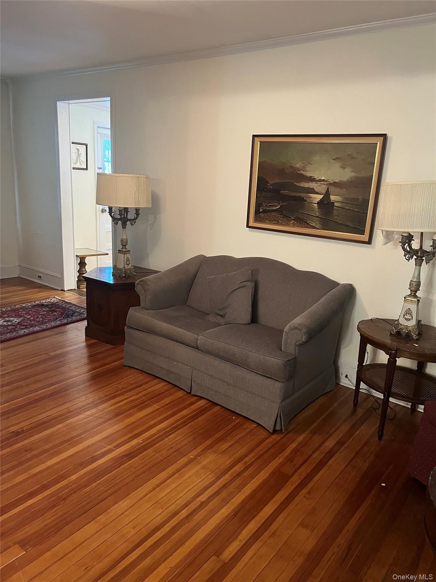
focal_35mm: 26
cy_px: 291
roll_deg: -2.6
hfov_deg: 53.1
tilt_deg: -14.6
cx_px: 218
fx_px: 437
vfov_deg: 67.3
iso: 400
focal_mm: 5.7
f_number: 1.5
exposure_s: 1/40
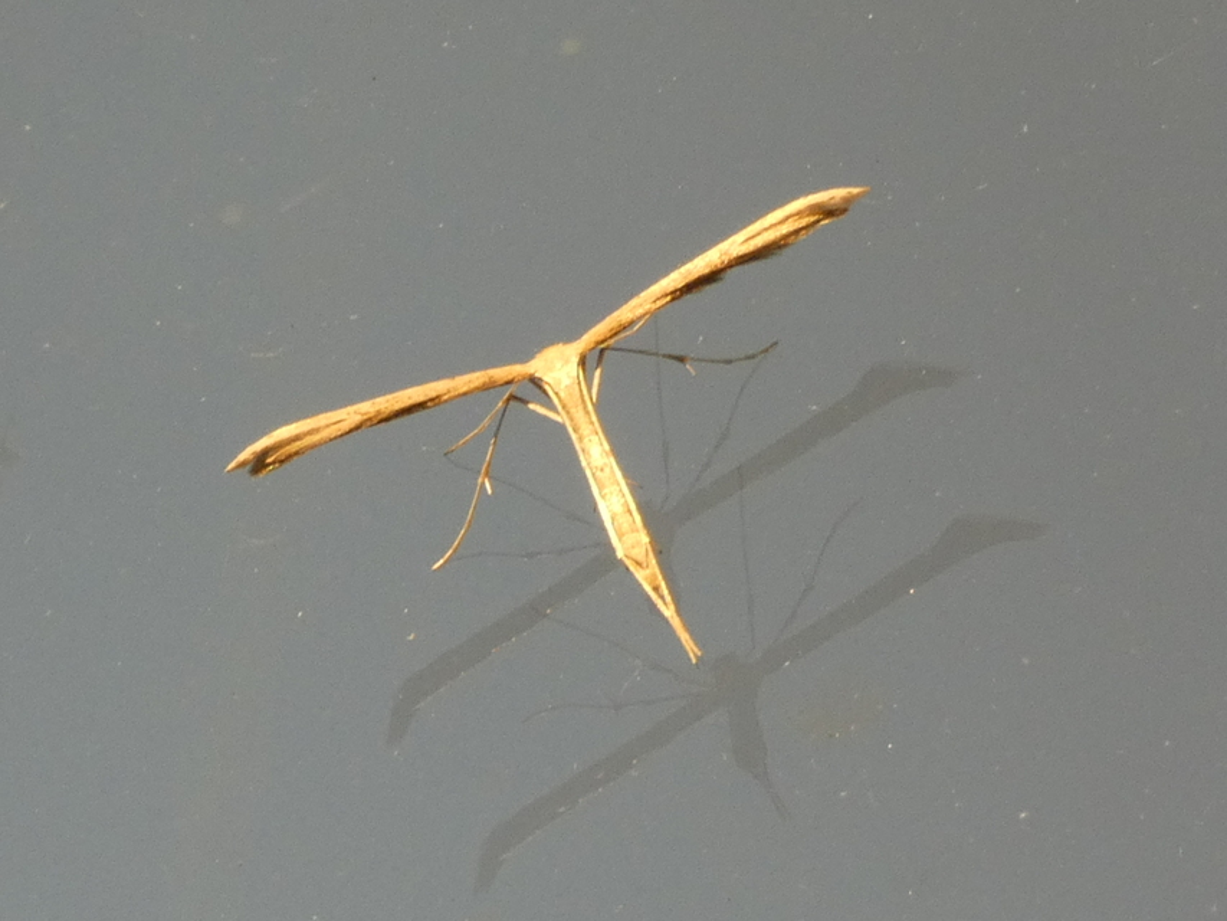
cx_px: 614
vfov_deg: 9.1
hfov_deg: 12.0
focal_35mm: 164
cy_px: 460
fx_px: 5814
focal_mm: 29.5
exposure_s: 1/80
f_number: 5.4
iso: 250
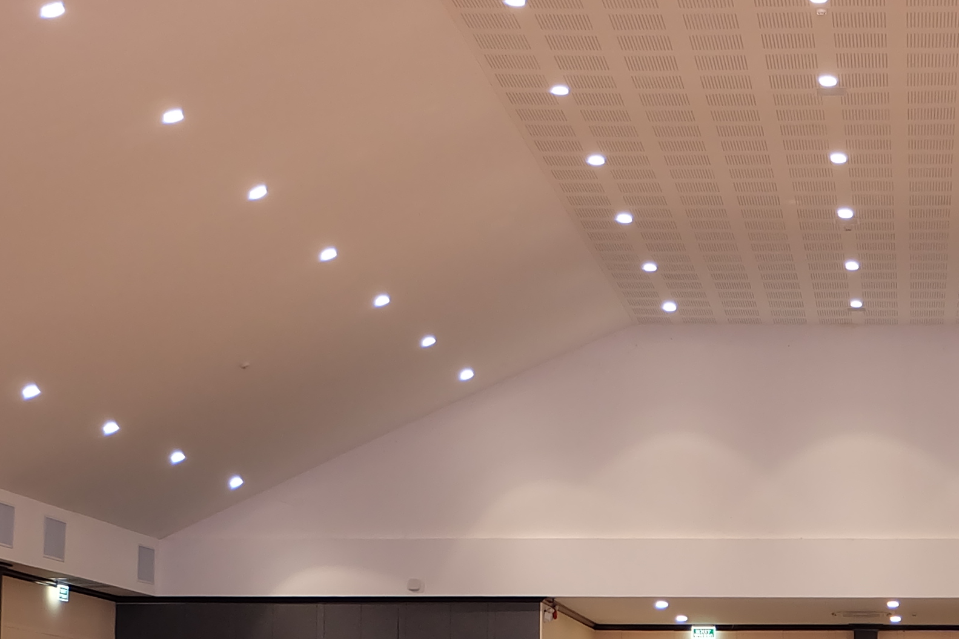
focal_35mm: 99
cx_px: 725
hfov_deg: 20.4
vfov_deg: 13.7
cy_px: 540
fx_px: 2637
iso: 800
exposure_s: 1/27
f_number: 4
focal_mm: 21.1
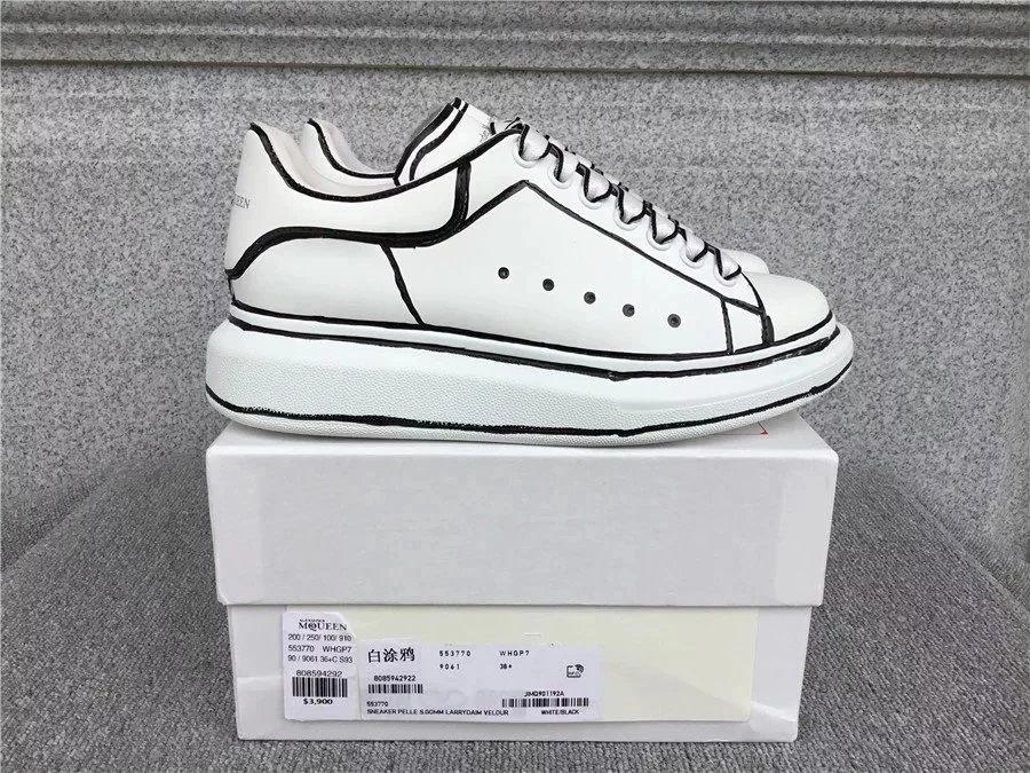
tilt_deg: -16.6
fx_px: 922
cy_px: 386
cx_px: 515
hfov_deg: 58.4
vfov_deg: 45.4
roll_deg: +0.1
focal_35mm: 31
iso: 25
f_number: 2.4
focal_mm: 3.3
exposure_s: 1/201
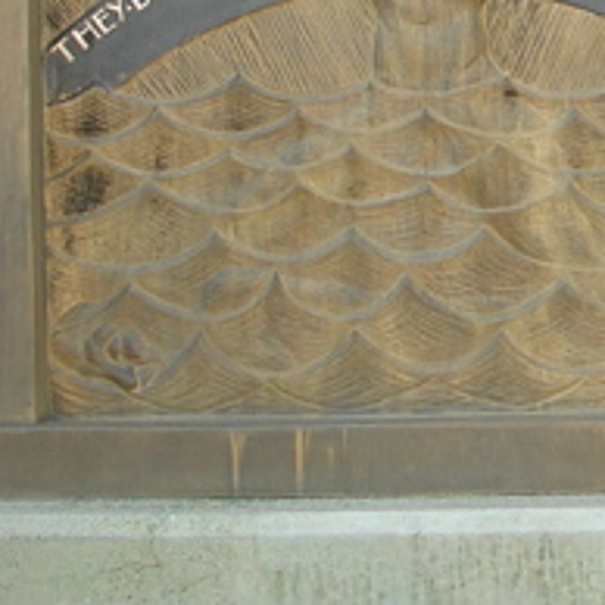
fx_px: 2195
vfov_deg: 15.4
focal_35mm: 111
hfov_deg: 15.3
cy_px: 3
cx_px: 642
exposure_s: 1/102
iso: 50
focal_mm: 5.8
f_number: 2.8
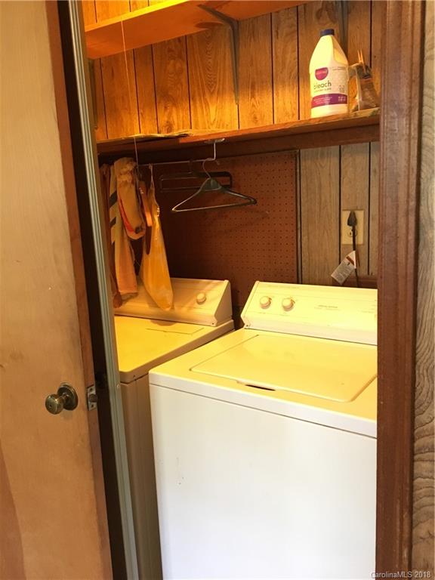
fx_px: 486
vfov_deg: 61.7
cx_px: 218
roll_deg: +1.6
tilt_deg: -10.9
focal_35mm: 29
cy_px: 290
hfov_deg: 48.2
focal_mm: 4.15
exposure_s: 1/15
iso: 320
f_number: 2.2
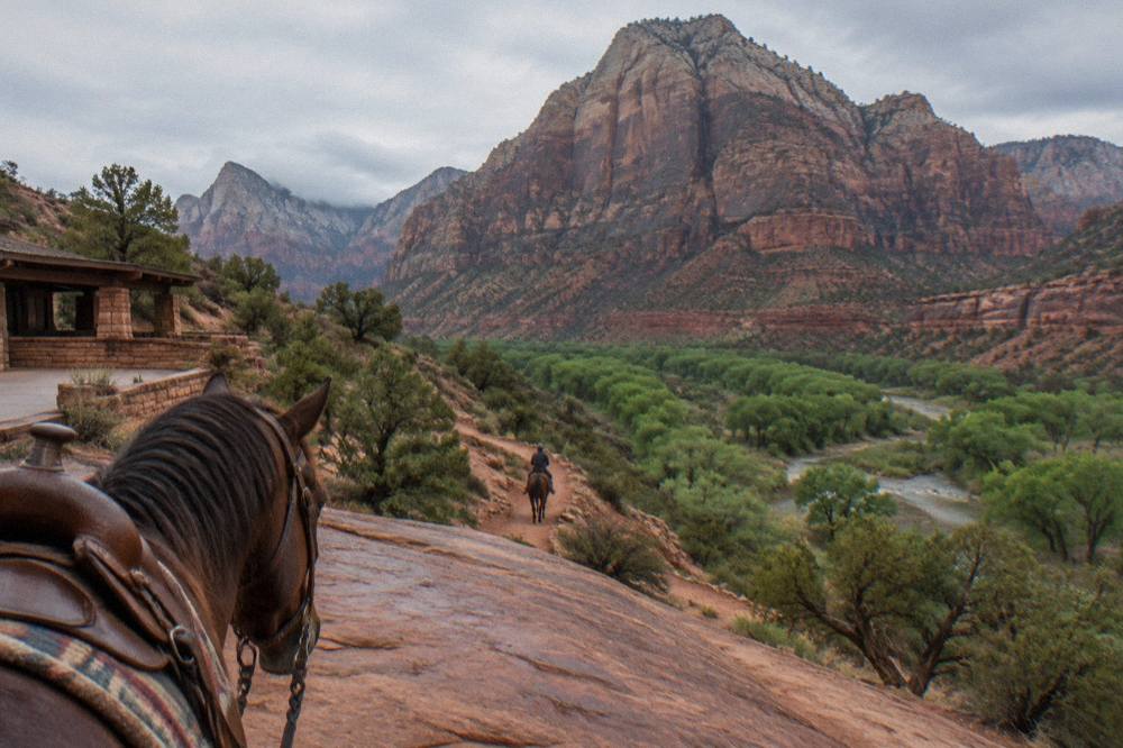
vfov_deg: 28.6
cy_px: 374
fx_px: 1466
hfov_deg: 41.9
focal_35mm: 47
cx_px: 562
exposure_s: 1/500
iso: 500
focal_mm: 47
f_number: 8
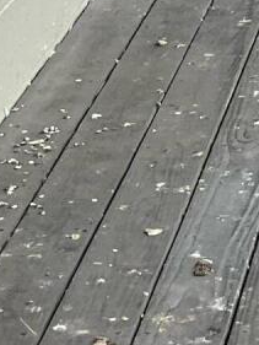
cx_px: 374
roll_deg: +2.6
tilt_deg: -10.6
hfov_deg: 7.4
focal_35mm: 199
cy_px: -166
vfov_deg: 9.7
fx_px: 1984
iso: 50
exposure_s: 1/120
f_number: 1.8
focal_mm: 3.99
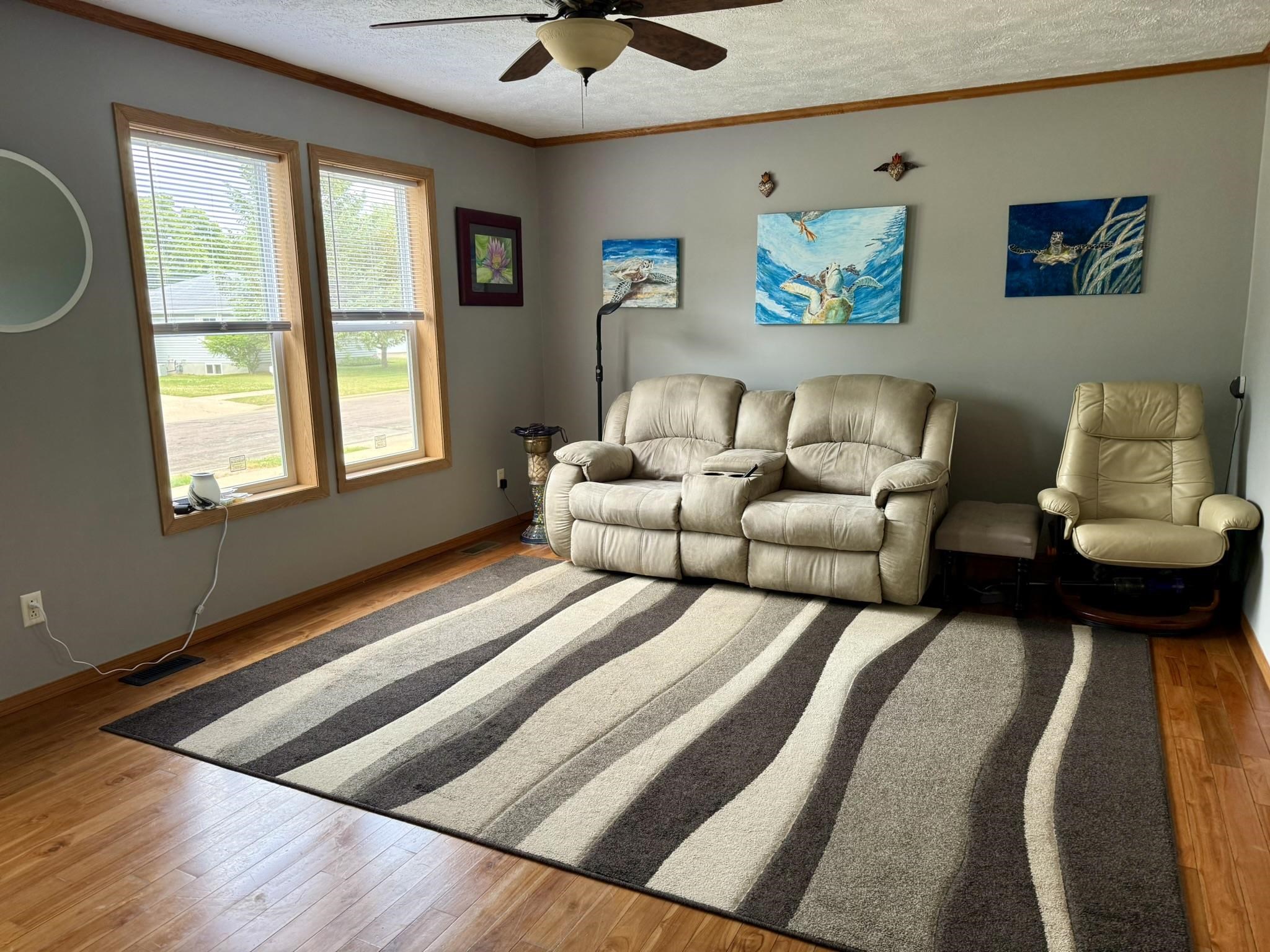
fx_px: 881
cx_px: 635
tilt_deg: -10.1
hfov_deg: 71.6
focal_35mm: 24
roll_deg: +0.6
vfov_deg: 56.8
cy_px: 476
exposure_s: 1/121
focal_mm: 6.76
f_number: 1.78
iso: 200
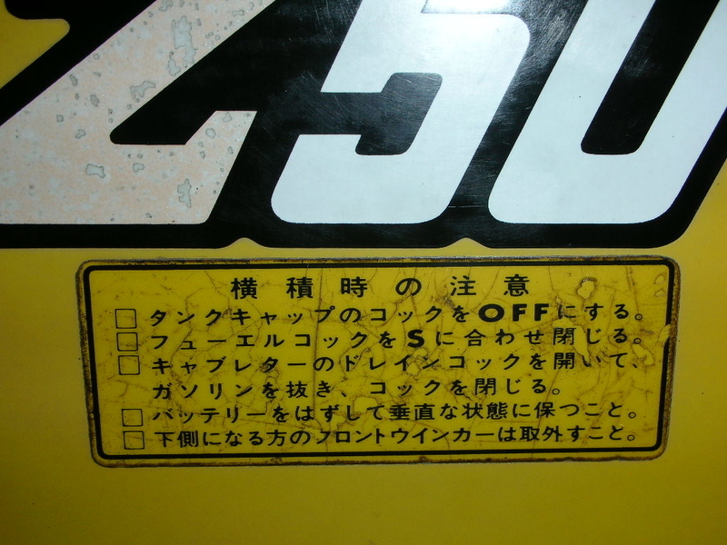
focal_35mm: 61
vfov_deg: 24.0
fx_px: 1281
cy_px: 272
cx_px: 364
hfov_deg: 31.7
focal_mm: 10.1
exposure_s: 1/120
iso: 50
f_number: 11.3
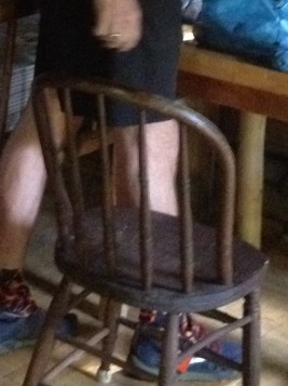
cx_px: -95
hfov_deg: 10.8
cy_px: -51
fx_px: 1489
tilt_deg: -12.0
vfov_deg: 14.4
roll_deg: -2.8
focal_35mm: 134
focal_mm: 4.28
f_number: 2.4
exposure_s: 1/15
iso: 800
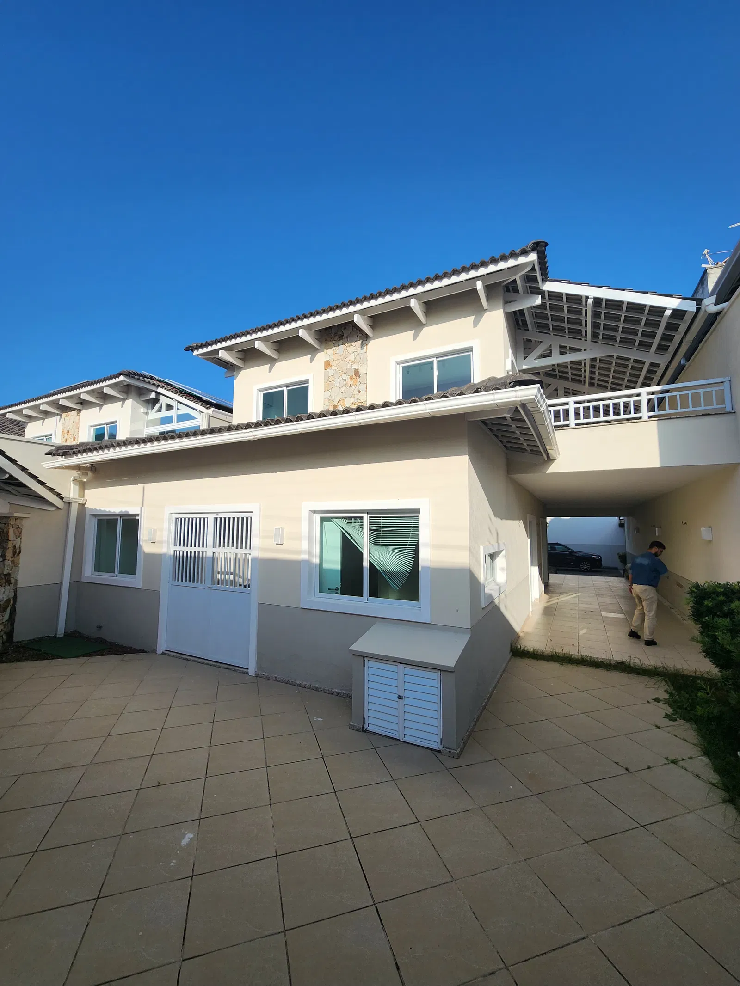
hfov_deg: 89.9
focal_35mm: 13
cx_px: 370
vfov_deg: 106.2
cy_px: 493
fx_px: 371
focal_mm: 2.2
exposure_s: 1/2186
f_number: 2.2
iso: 50
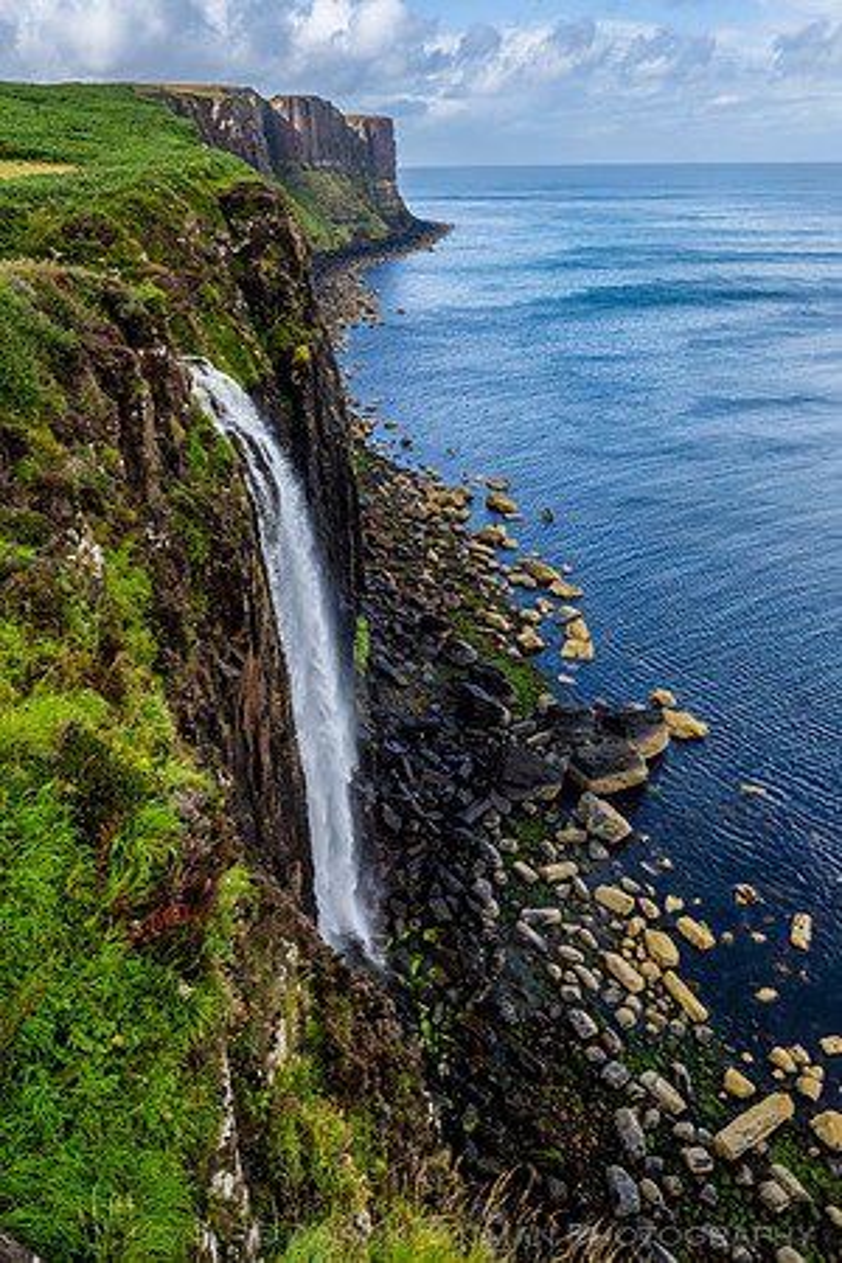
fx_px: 912
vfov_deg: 69.4
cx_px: 421
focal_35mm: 26
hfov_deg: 49.6
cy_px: 632
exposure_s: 1/200
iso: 1250
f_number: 22
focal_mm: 26
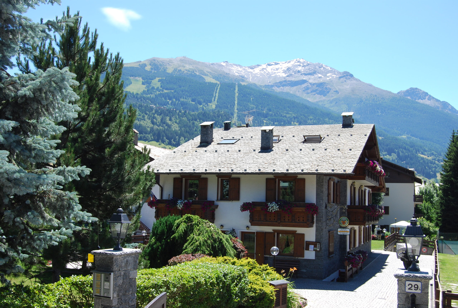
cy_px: 154
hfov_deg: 49.5
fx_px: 497
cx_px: 229
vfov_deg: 34.4
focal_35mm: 39
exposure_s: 1/250
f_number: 8
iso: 200
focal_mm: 26
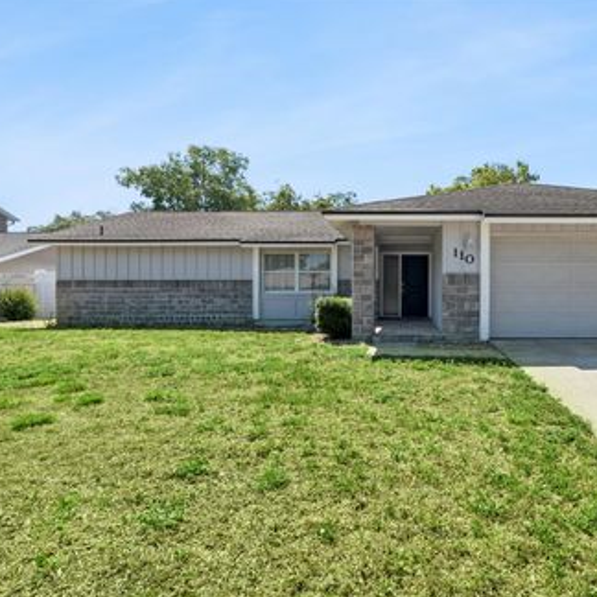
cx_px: 402
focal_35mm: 21
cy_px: 296
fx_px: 410
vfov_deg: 72.1
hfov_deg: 69.9
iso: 100
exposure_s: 1/30
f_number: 20
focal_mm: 16
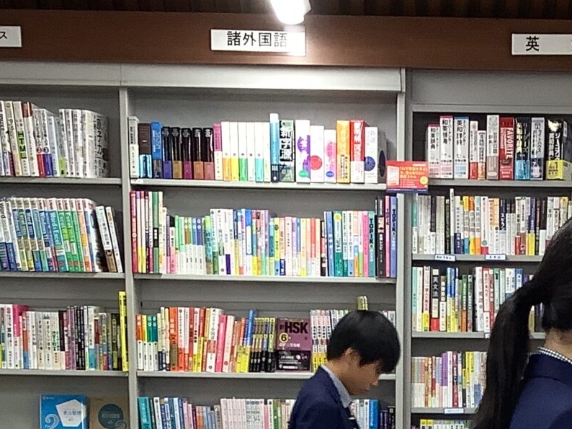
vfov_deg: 13.9
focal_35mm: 100
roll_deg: -0.9
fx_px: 1652
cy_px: 645
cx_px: 434
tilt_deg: -11.1
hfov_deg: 19.5
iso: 100
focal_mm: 3.3
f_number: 2.4
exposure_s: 1/60
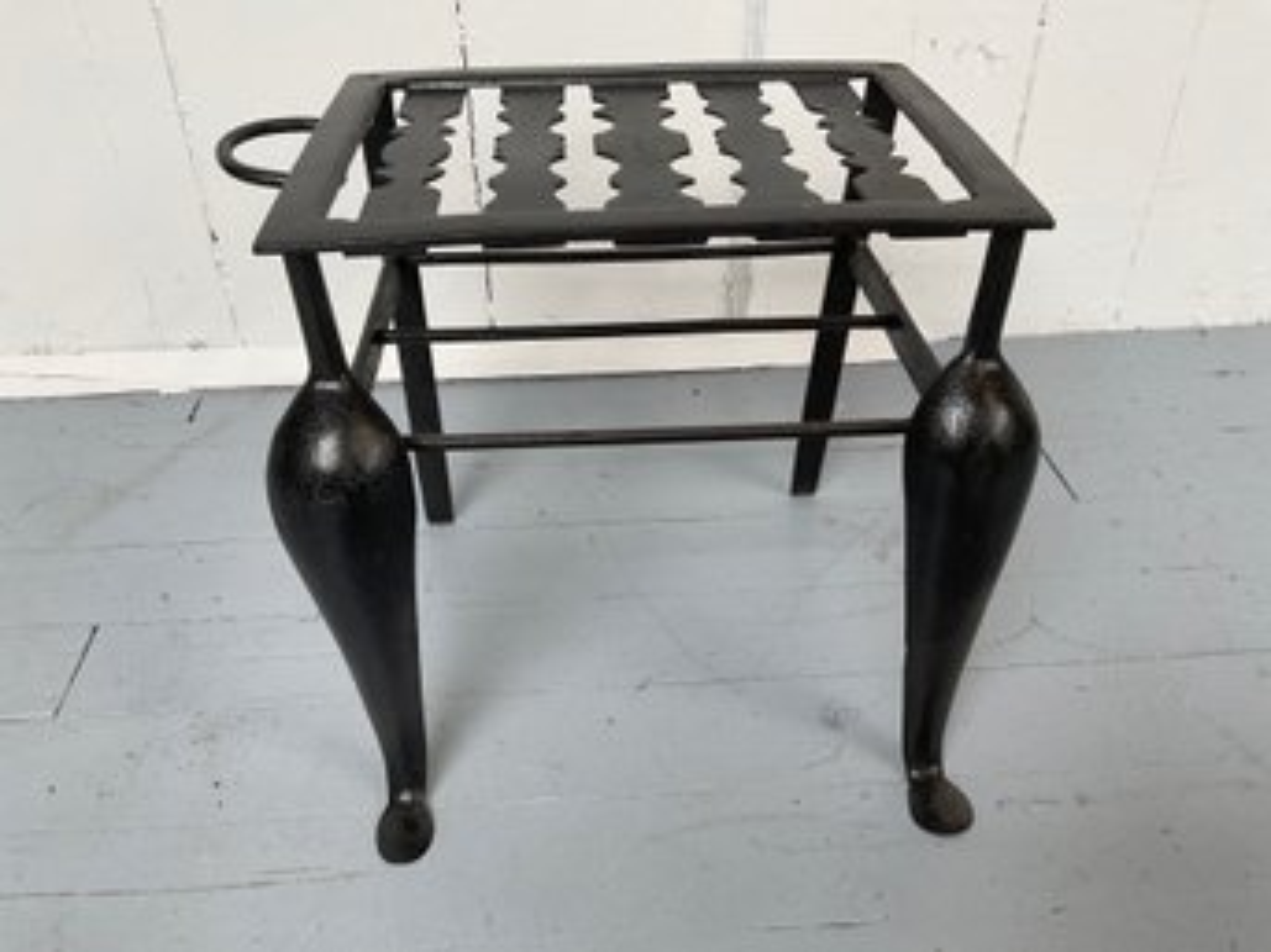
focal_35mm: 29
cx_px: 636
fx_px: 1064
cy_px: 476
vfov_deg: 48.2
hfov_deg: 61.7
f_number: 1.8
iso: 25
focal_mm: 3
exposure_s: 1/122
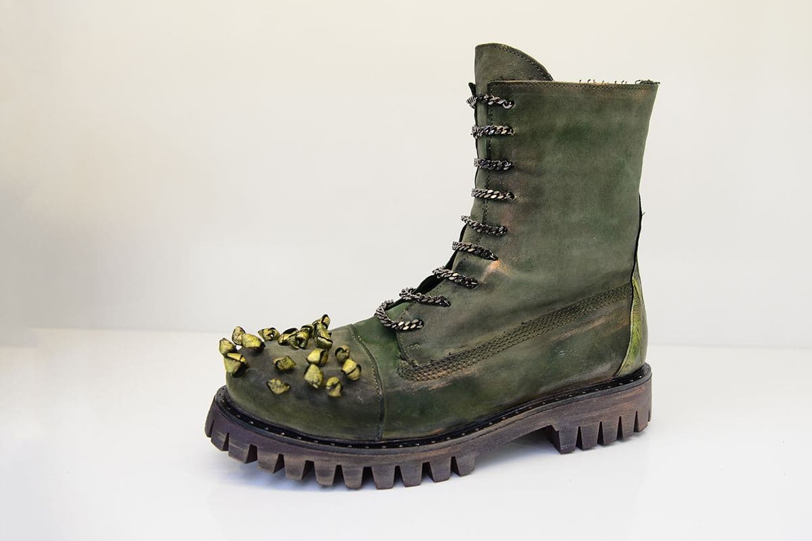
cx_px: 406
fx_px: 789
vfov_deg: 37.9
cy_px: 270
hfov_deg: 54.4
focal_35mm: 35
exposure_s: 1/200
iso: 640
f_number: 5.6
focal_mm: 35
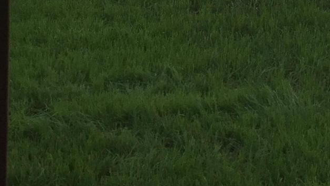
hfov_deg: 22.0
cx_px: 188
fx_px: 849
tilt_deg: -4.3
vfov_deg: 11.0
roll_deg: -1.5
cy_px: -217
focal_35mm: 97
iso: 20
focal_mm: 3.99
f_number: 1.8
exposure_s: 1/1709
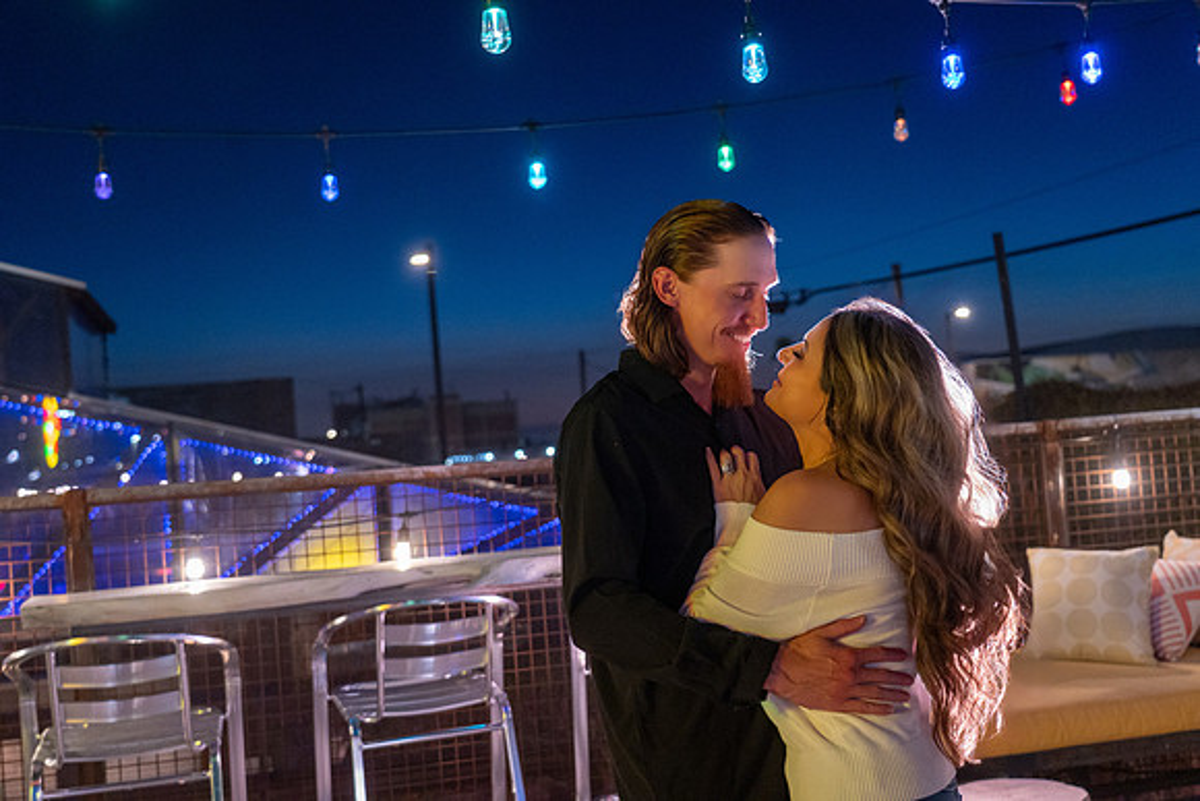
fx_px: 1367
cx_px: 600
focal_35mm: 41
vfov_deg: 32.6
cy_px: 400
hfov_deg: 47.4
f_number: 4
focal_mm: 41
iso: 3200
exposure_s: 1/40
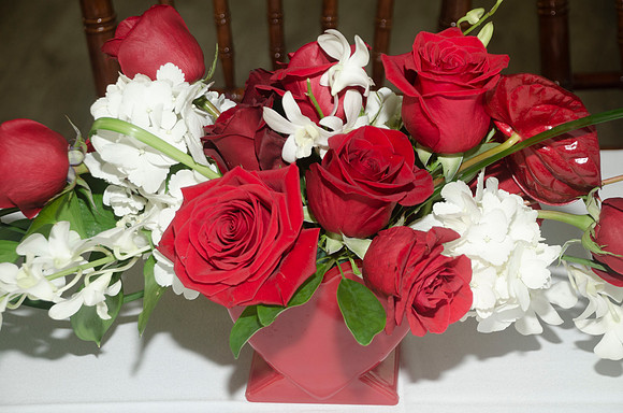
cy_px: 206
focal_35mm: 93
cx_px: 312
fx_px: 1606
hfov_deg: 22.0
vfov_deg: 14.6
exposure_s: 1/60
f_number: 5
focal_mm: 62
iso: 100
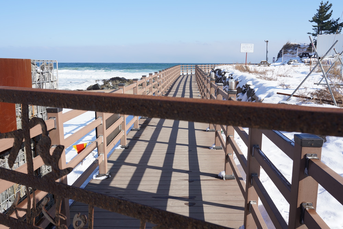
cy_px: 114
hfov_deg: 57.2
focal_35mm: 33
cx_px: 172
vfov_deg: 40.0
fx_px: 314
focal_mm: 33
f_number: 13
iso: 100
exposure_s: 1/100
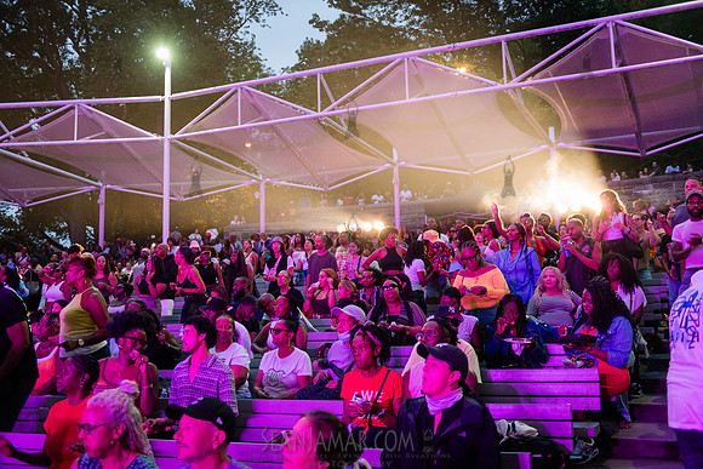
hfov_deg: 52.9
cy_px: 234
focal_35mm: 36
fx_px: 707
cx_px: 352
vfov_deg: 36.7
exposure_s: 1/100
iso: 5000
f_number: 2.8
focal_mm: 36
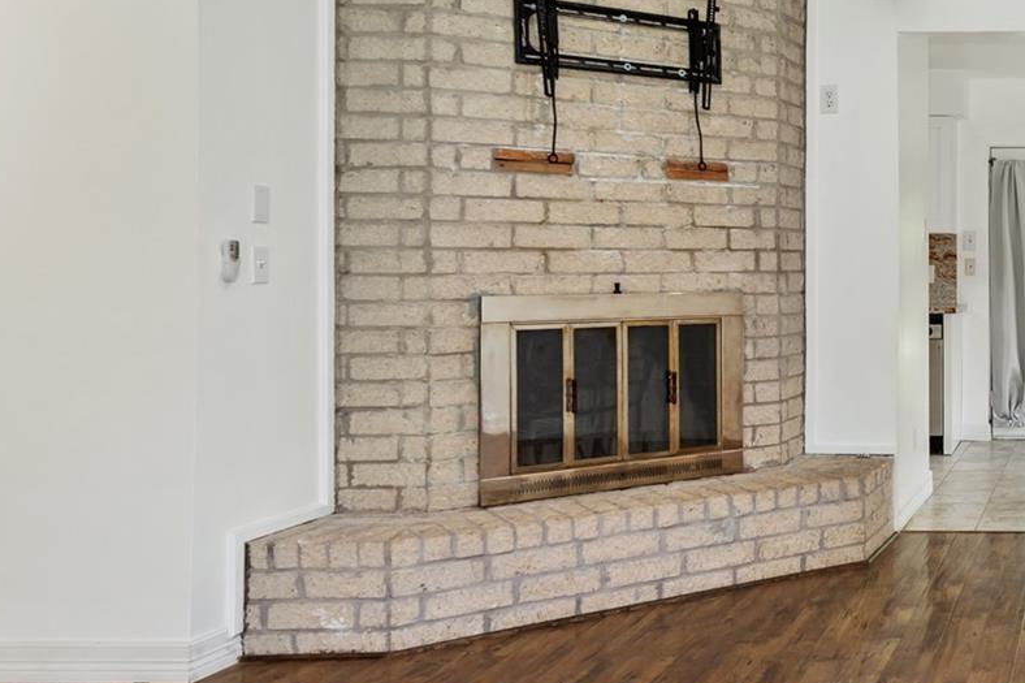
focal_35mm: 39
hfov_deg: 41.7
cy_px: 342
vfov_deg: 34.2
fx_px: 1110
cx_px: 1068
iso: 400
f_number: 5.6
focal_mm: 15
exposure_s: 1/80
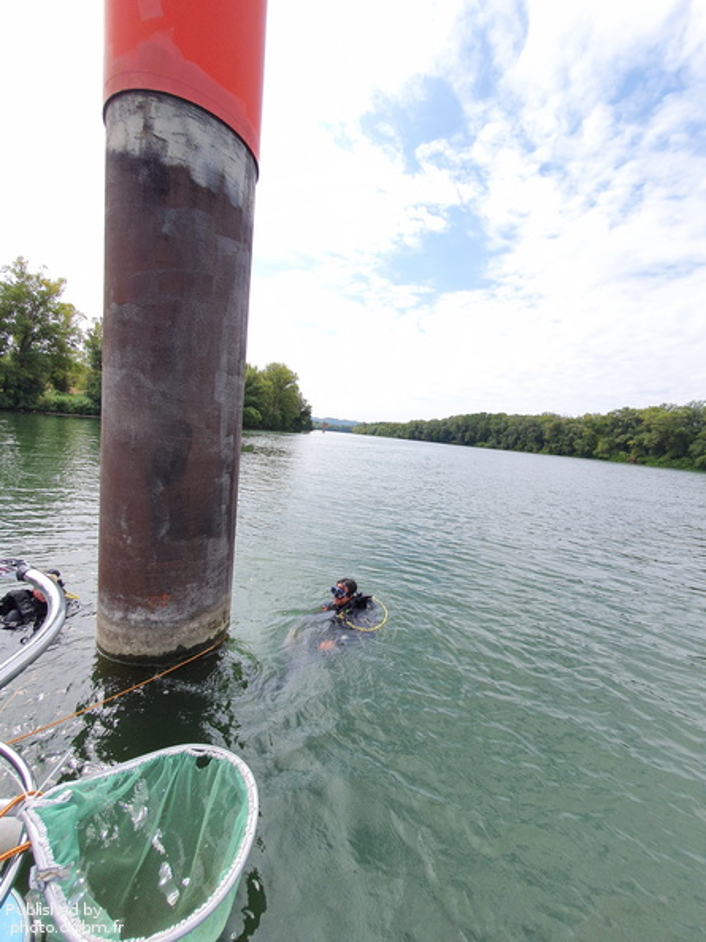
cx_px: 353
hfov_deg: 89.9
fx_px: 354
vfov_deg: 106.2
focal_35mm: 13
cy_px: 471
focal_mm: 1.8
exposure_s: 1/772
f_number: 2.2
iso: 50
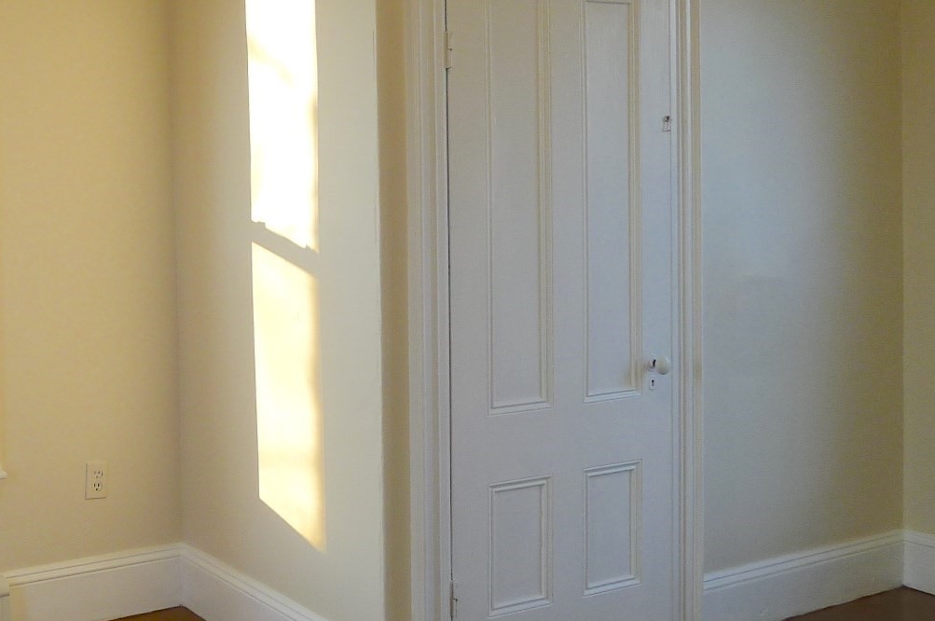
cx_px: 261
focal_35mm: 49
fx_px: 1271
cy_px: 215
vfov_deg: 27.3
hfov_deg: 39.5
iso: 80
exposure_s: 1/125
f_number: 2.5
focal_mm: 5.1
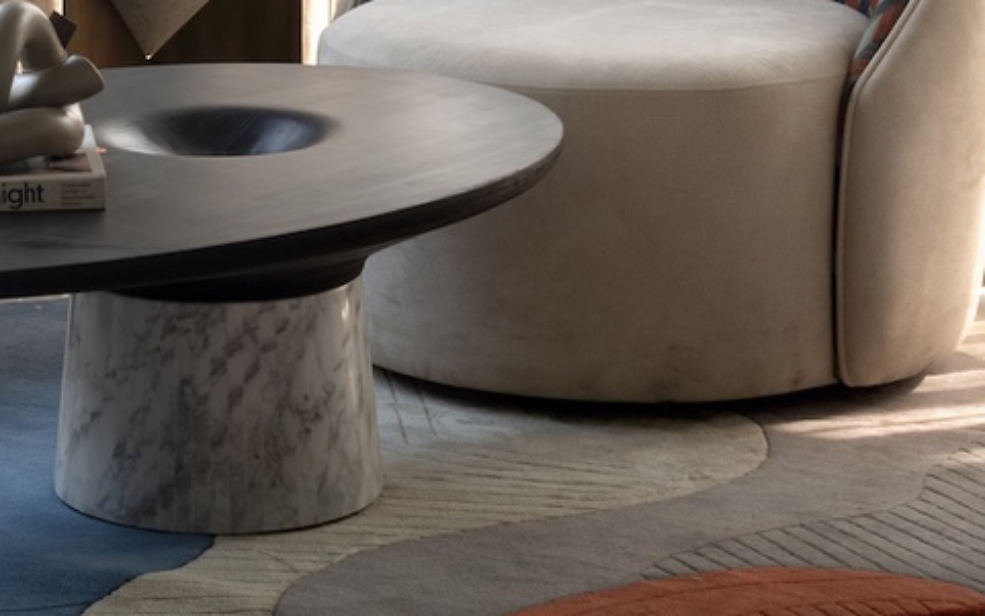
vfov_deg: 7.8
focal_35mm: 161
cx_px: -8
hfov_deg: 12.8
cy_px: -607
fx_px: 4323
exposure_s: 1/10
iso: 100
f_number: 9
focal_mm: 38
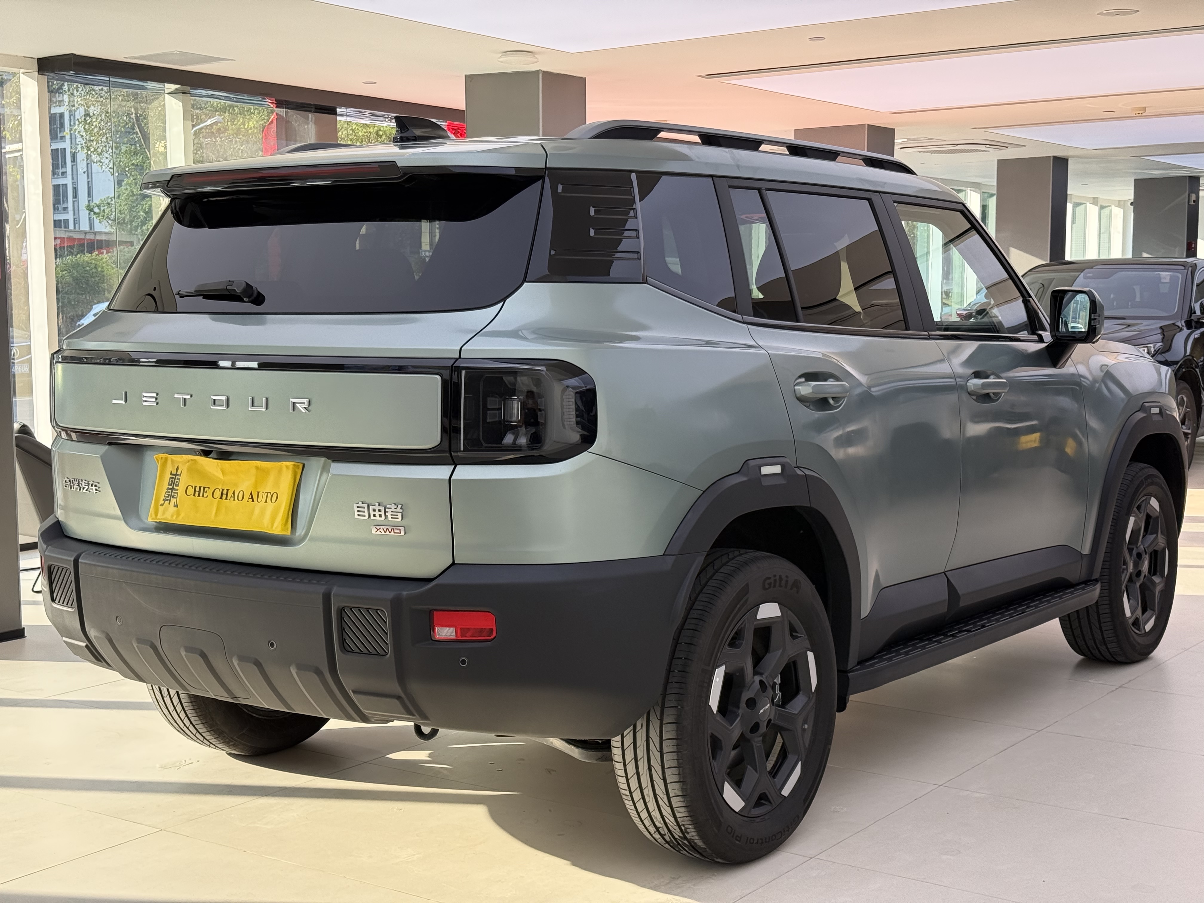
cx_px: 602
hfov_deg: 39.7
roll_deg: +0.3
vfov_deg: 30.3
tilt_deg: -4.5
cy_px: 452
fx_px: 1670
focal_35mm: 48
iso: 80
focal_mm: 6.76
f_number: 1.78
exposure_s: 1/293
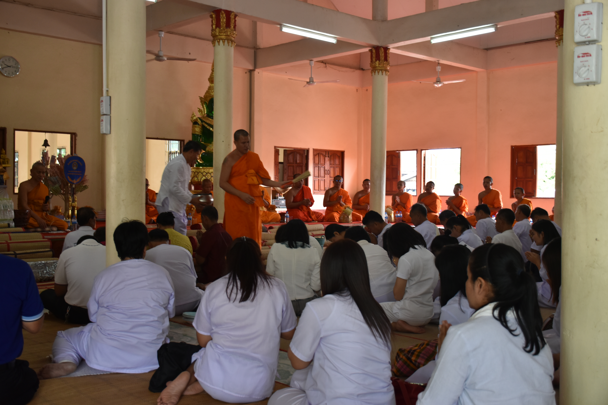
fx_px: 659
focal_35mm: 39
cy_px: 202
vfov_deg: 34.2
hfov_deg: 49.6
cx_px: 304
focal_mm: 26
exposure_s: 1/60
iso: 400
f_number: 4
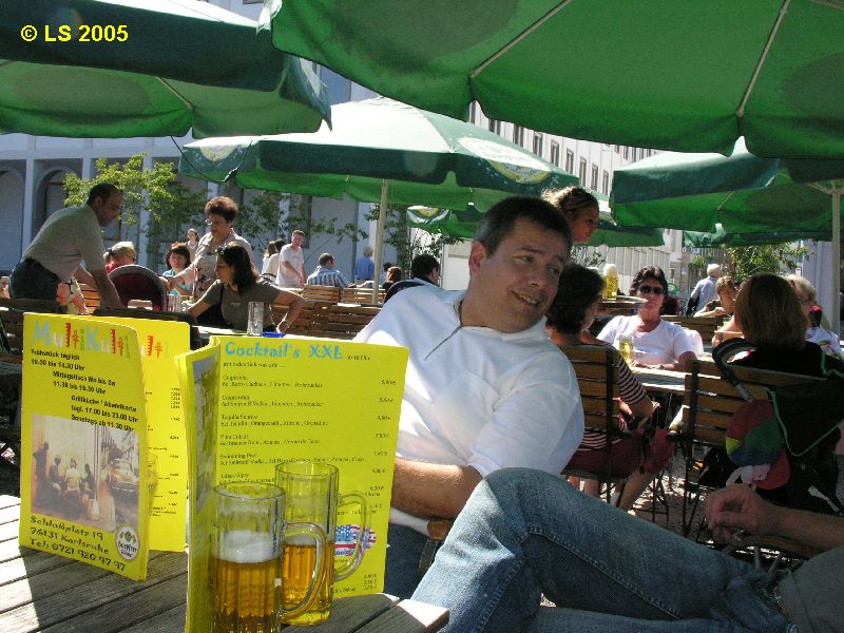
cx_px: 422
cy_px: 316
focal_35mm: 35
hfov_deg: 52.6
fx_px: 853
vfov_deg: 40.7
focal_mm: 8.9
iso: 200
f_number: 7.1
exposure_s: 1/279
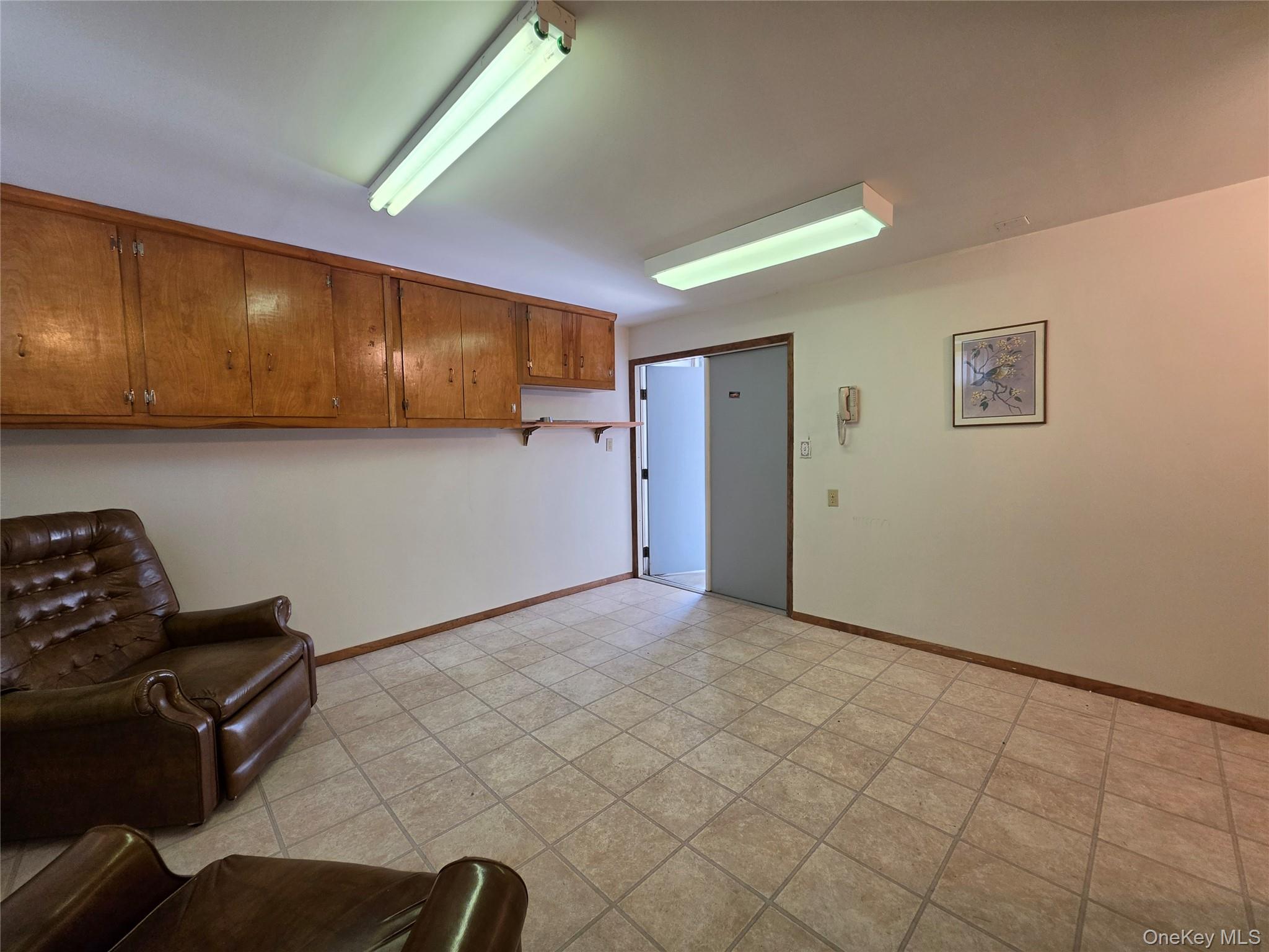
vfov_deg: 89.9
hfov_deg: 106.2
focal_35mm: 13
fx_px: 477
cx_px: 634
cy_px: 476
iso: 200
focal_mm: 2.2
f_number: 1.9
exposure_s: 1/120
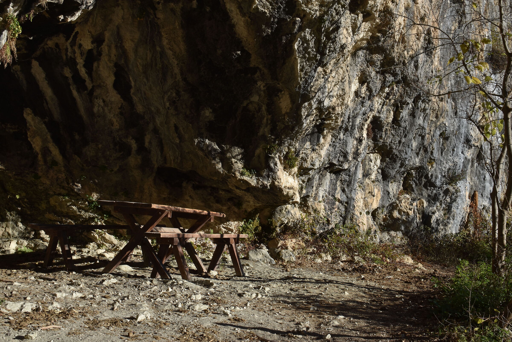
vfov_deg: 25.8
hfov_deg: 37.9
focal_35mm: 52
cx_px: 256
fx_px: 747
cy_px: 171
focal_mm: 35
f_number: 14
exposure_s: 1/125
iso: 100
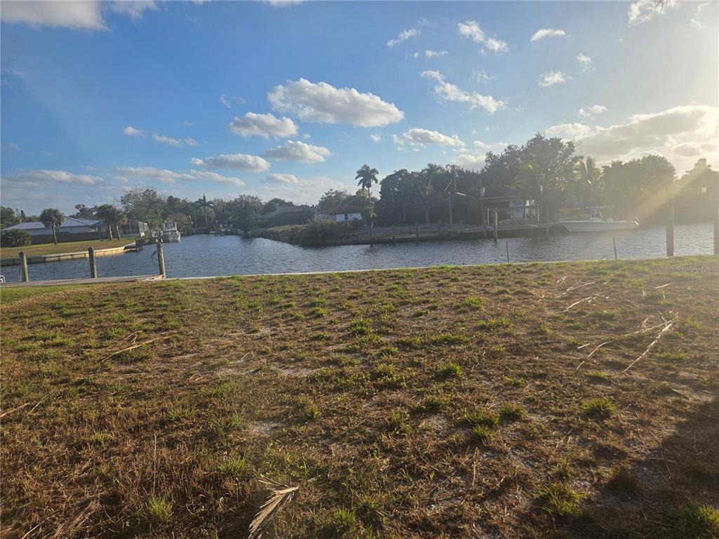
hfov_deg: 73.9
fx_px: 478
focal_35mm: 23
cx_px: 360
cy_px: 270
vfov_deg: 58.9
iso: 80
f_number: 1.8
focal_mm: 5.4
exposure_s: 1/7599
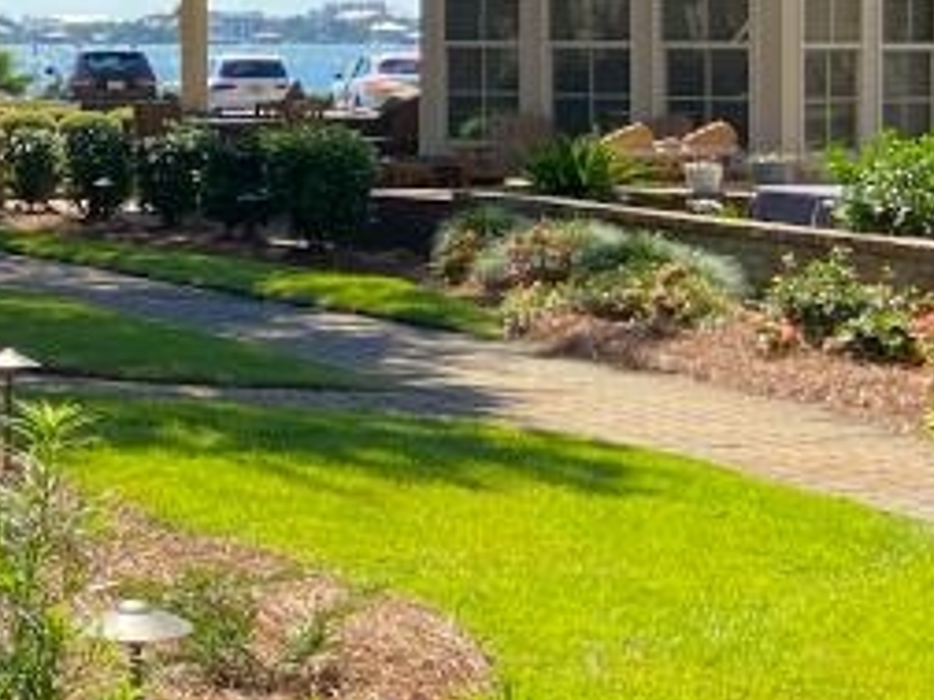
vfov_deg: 13.4
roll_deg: +0.3
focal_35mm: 110
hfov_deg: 16.2
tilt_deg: -3.0
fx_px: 2968
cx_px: -513
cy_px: 104
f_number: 1.8
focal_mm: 4.25
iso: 32
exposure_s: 1/1287
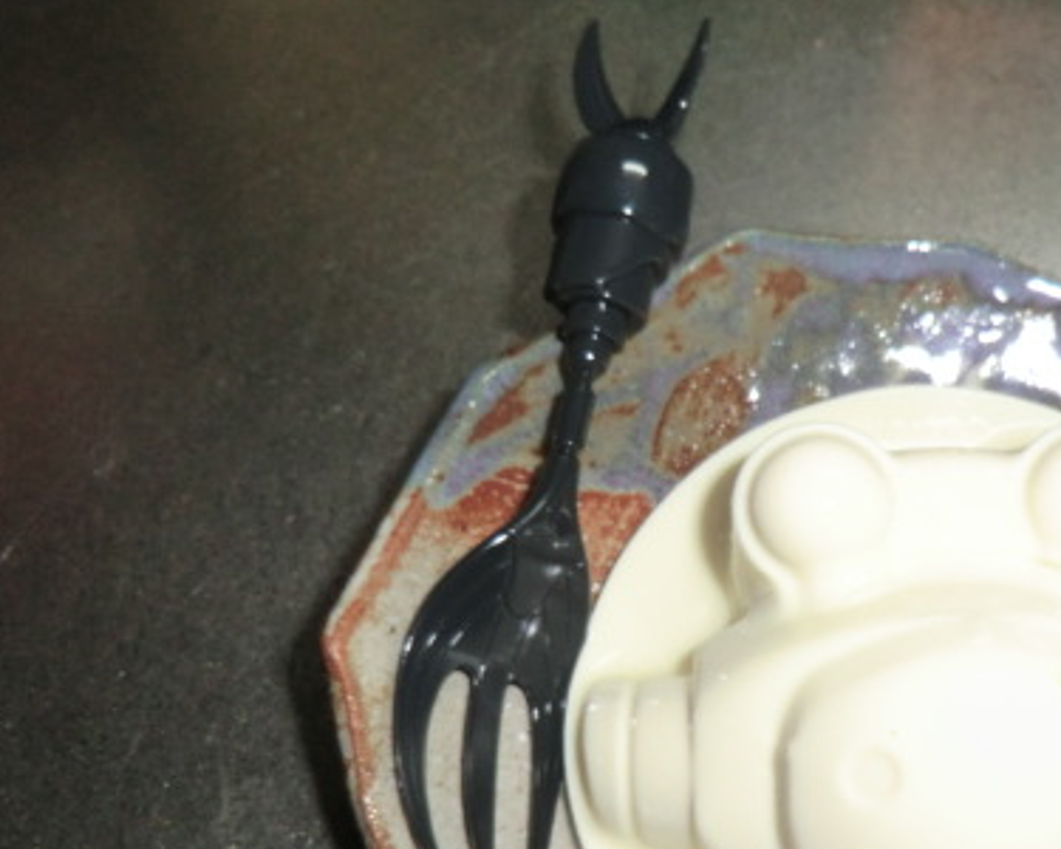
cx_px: 818
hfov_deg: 44.0
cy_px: 617
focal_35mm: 40
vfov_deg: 36.6
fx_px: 1256
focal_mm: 4.3
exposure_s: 1/60
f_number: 3.2
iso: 200
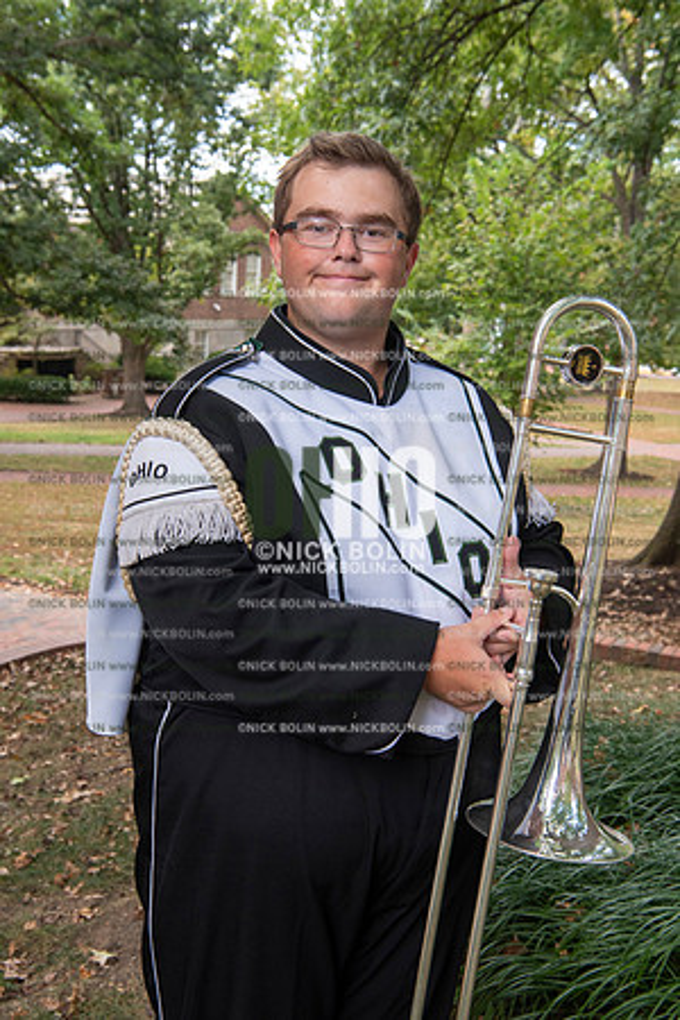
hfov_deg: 29.9
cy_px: 510
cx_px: 340
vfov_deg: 43.6
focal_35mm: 45
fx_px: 1275
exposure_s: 1/100
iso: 500
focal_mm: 45
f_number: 8
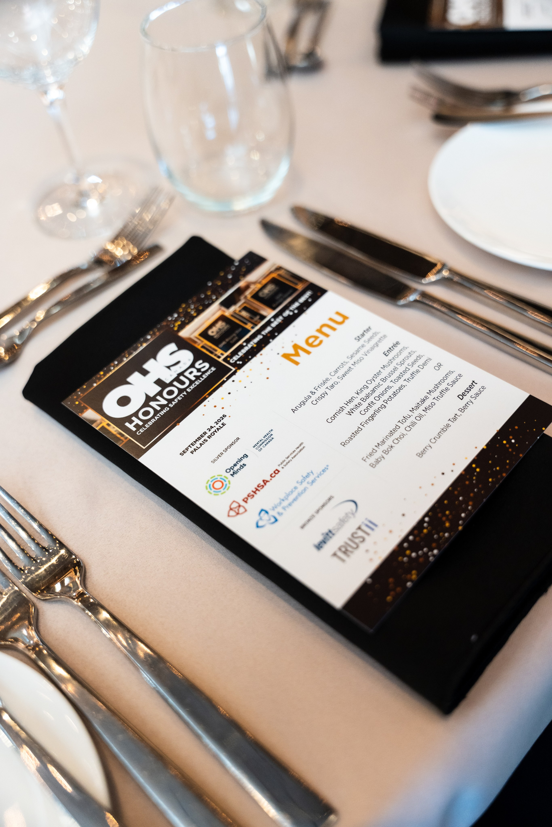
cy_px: 414
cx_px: 276
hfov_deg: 37.2
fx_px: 821
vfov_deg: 53.5
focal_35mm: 36
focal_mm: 35.7
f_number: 2.8
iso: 3200
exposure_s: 1/200
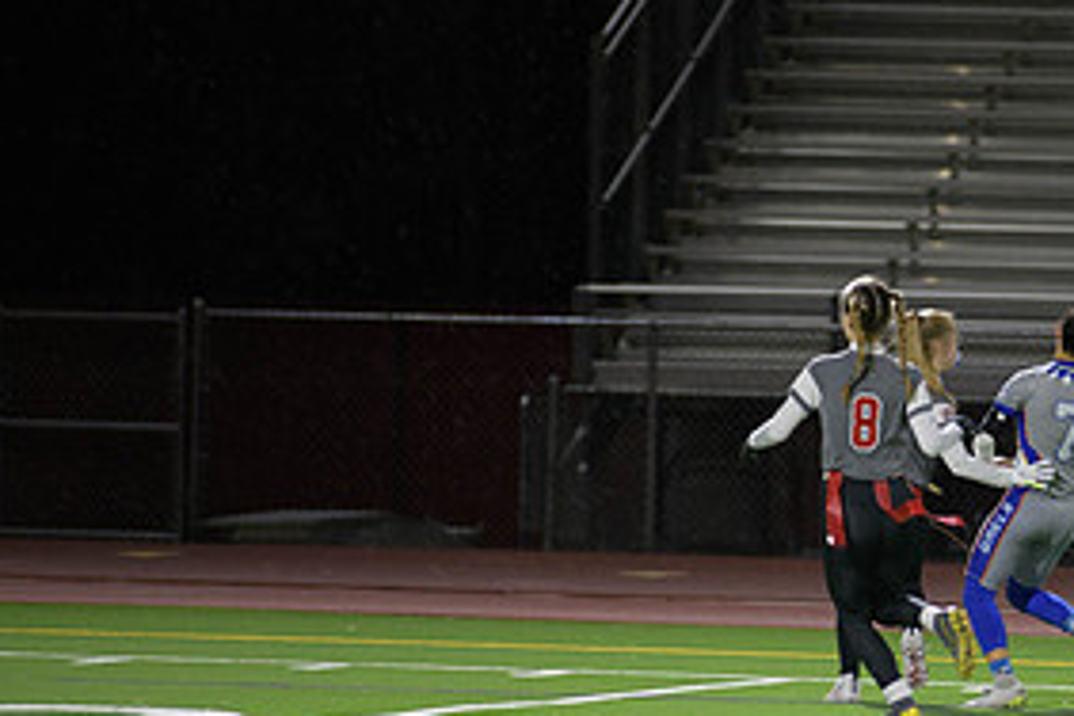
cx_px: 979
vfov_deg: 3.3
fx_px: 12290
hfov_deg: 5.0
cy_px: 459
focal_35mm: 412
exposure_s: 1/200
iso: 1250
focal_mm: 200
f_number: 2.8
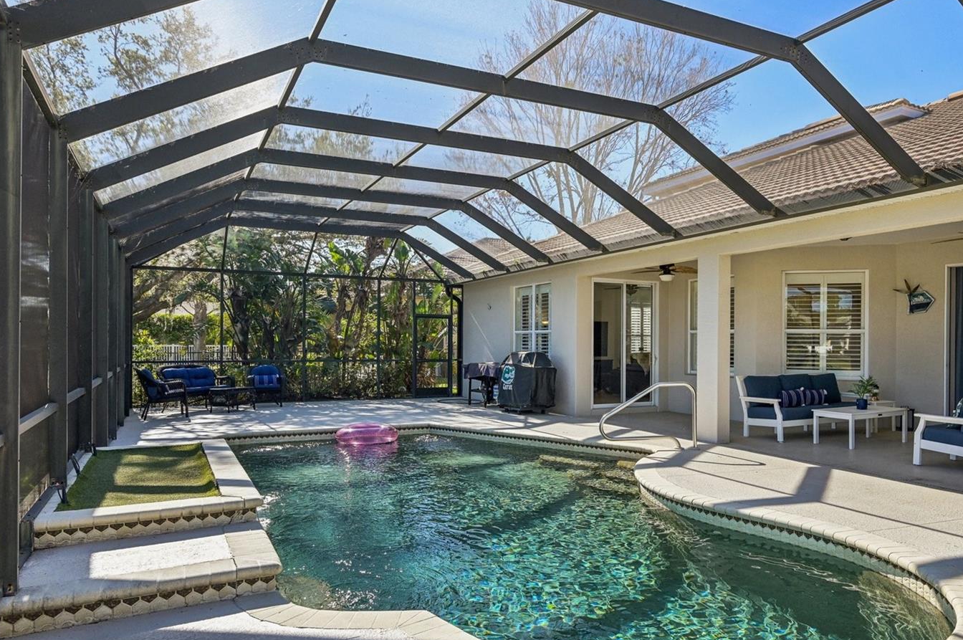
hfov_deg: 71.2
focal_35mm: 25
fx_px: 668
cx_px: 545
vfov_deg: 51.2
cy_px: 330
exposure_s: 1/400
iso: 400
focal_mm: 21
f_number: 8
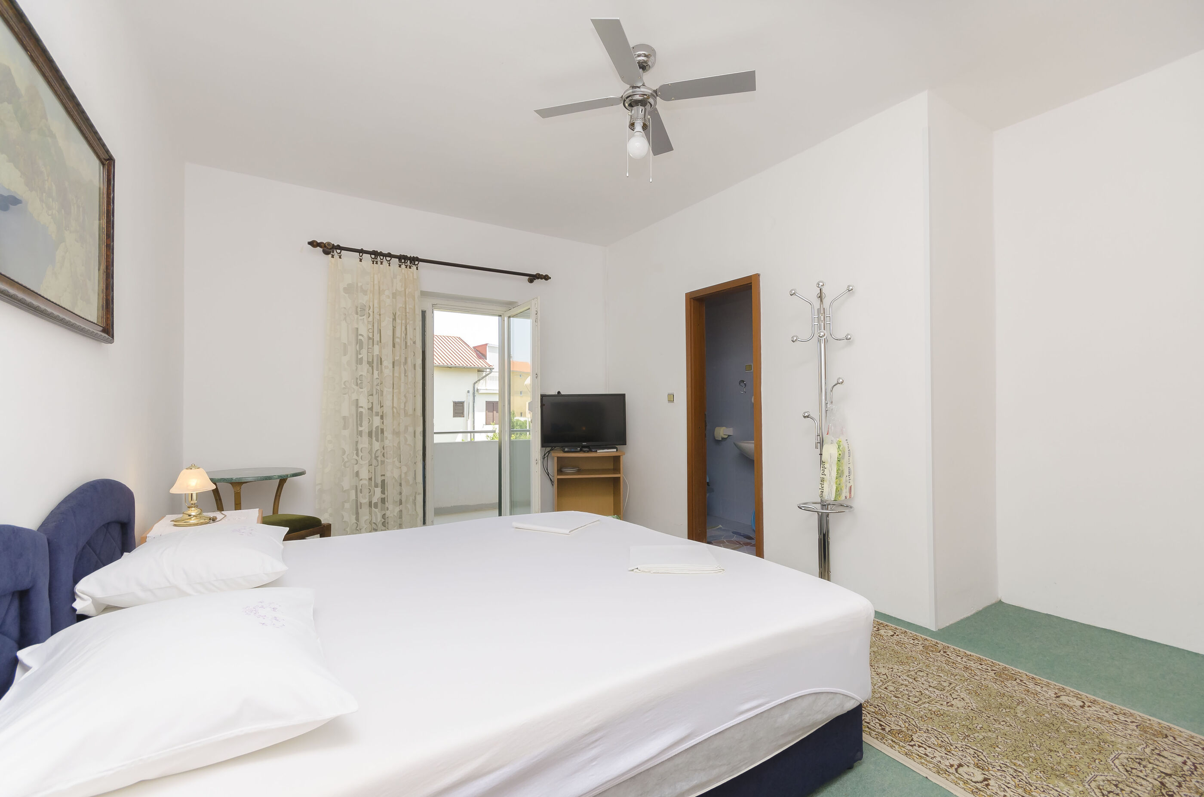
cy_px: 398
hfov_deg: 100.5
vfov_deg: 77.1
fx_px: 501
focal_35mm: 15
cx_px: 602
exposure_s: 1/80
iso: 250
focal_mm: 10
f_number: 9
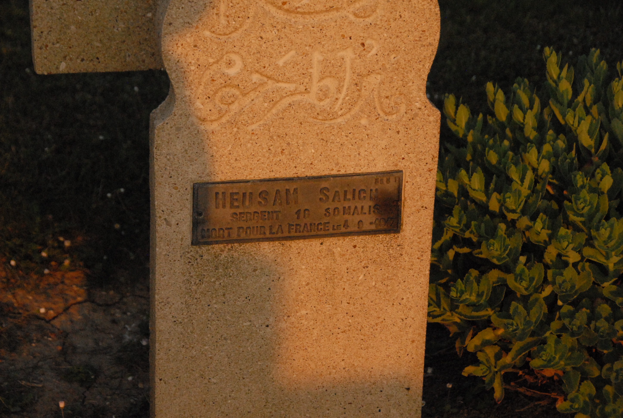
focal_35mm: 105
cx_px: 312
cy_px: 209
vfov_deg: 13.1
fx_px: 1821
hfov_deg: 19.4
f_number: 7.1
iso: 1600
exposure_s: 1/2500
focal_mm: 70
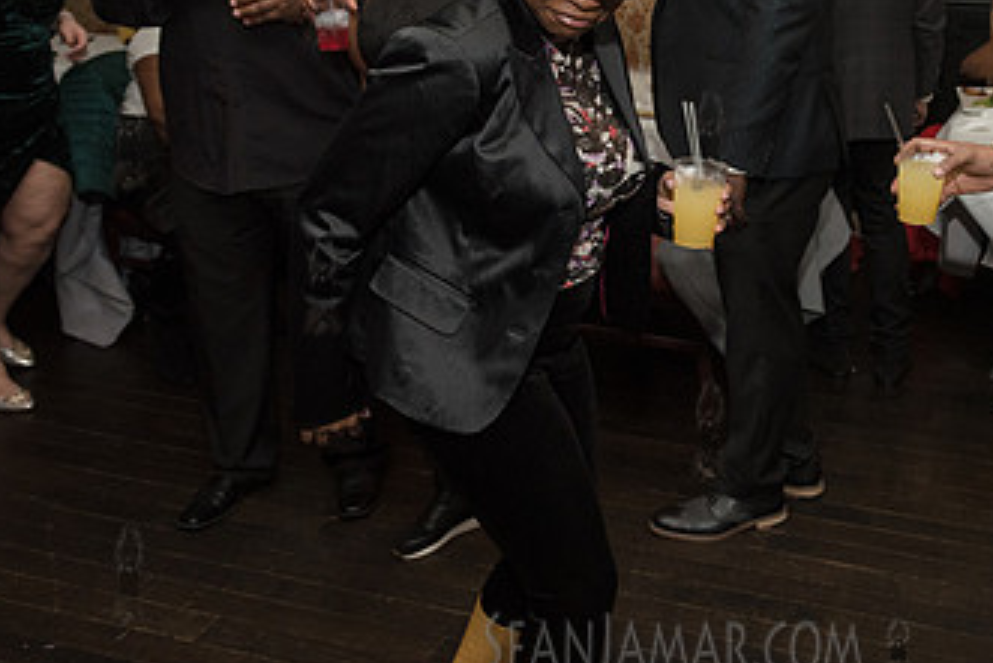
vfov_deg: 31.1
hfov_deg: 45.2
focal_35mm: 42
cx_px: 708
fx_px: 1159
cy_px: 136
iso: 2000
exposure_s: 1/250
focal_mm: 24
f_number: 4.5
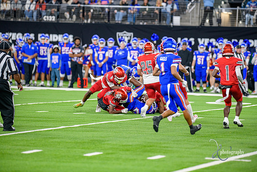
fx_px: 1571
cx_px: 128
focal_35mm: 220
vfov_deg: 6.2
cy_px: 86
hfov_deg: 9.4
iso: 1000
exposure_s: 1/400
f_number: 2.8
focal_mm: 220
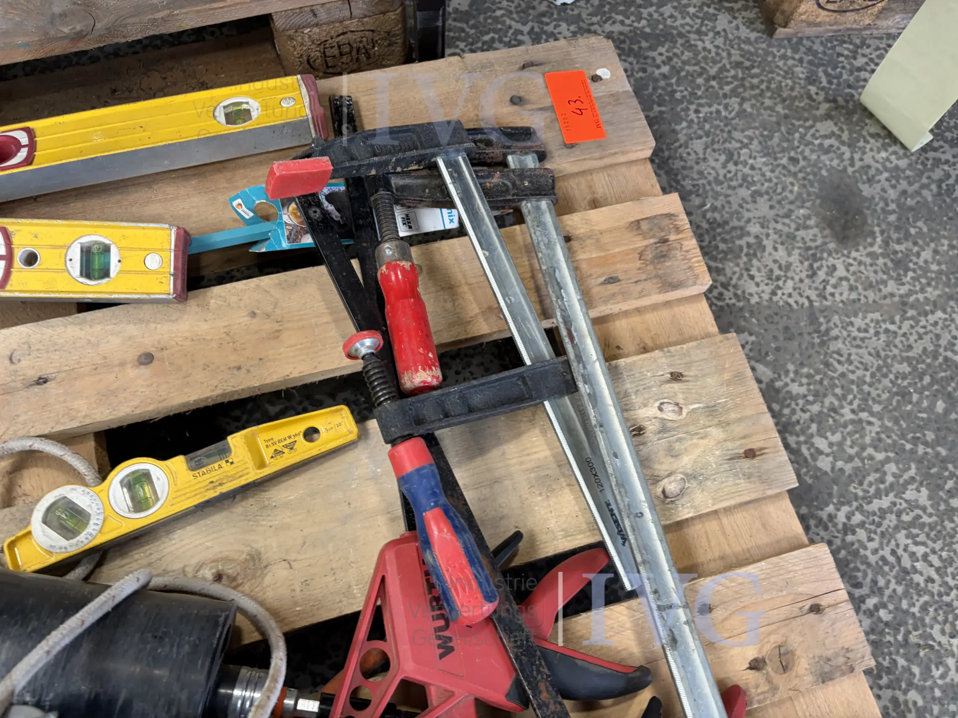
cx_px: 479
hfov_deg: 67.3
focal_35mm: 26
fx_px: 720
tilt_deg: -77.0
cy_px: 359
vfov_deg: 53.1
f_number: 1.6
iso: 125
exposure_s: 1/100
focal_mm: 5.96
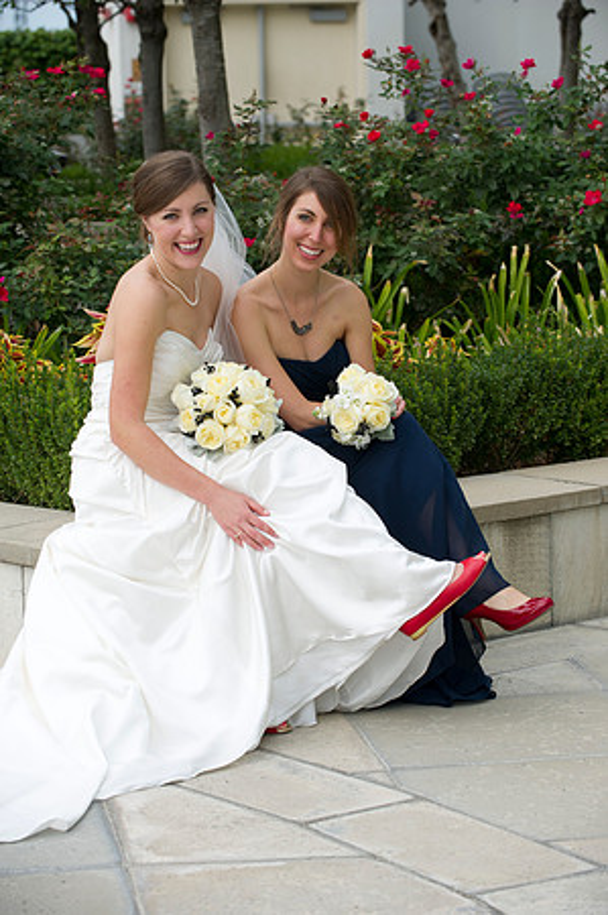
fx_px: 2666
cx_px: 304
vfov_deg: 19.5
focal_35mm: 105
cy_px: 458
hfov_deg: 13.0
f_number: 4.5
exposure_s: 1/200
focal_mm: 105
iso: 200
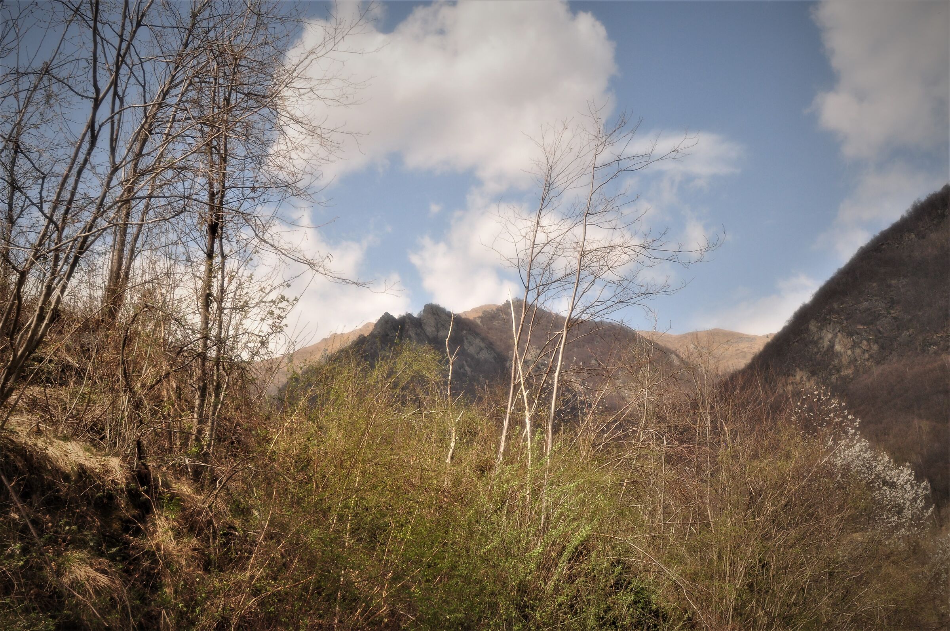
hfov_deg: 46.4
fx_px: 1107
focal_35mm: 42
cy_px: 316
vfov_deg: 31.8
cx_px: 475
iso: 400
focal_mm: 28
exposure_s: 1/125
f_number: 9
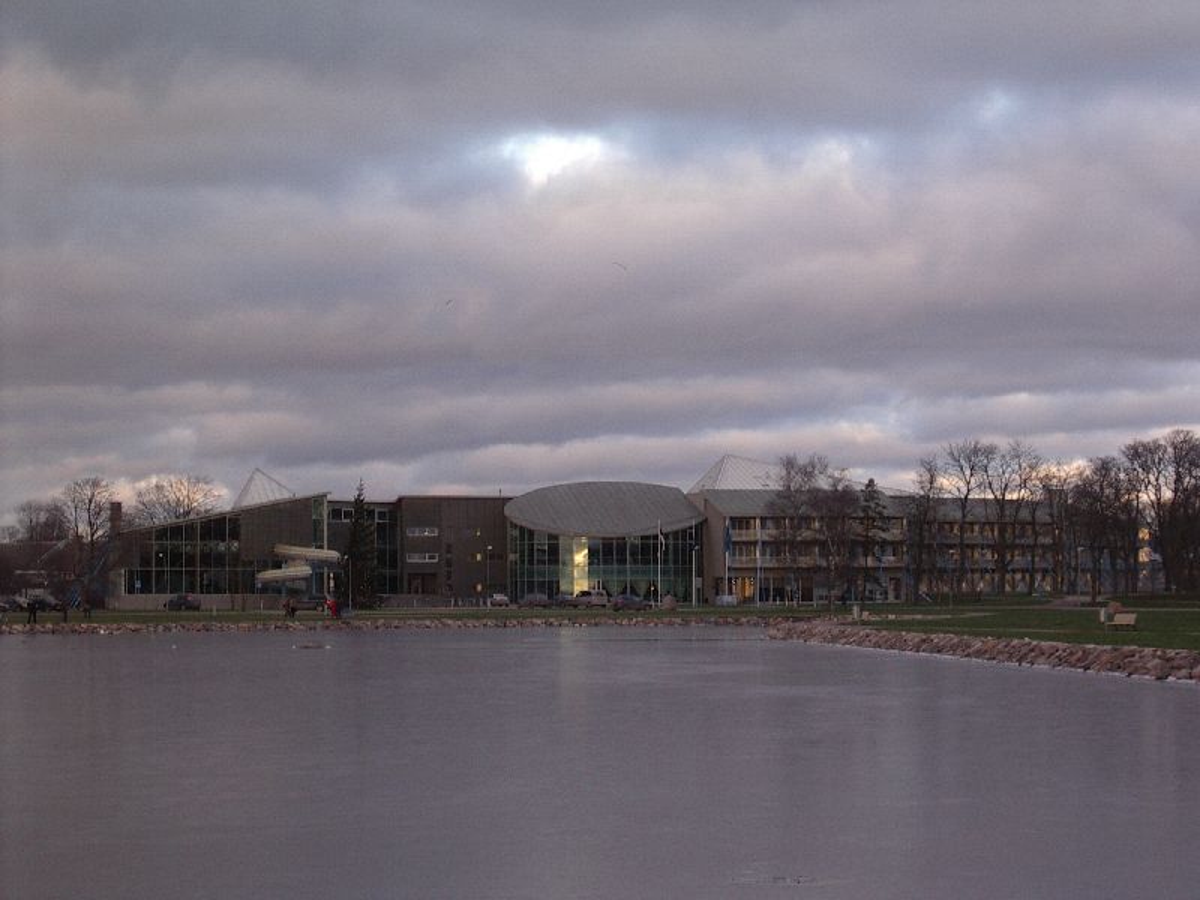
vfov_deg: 16.8
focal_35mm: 88
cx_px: 600
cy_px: 450
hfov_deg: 22.3
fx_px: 3051
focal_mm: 13.3
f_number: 4.2
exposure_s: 1/100
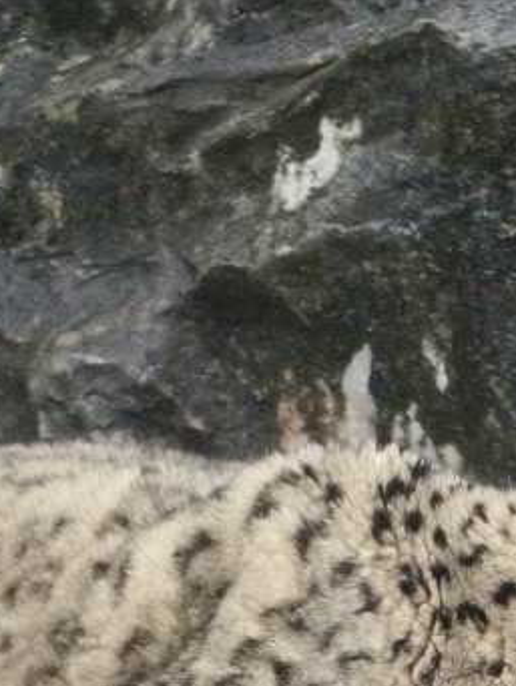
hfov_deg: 1.9
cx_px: 644
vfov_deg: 2.5
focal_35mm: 791
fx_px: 15702
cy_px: 628
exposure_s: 1/200
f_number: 5.6
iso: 640
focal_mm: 116
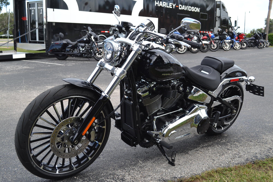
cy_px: 91
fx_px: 296
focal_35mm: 39
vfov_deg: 34.2
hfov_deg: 49.6
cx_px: 136
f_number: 6.3
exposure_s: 1/160
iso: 100
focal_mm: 26
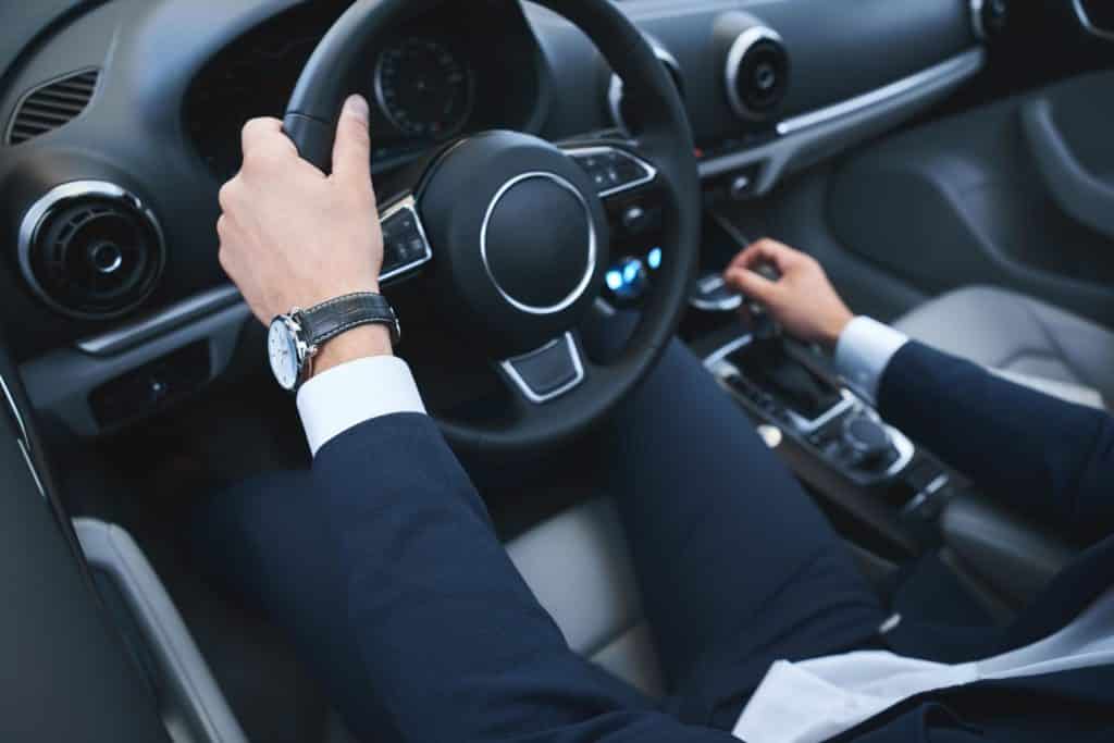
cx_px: 557
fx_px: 897
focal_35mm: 29
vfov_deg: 45.0
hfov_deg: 63.7
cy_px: 372
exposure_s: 1/250
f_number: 3.5
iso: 400
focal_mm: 29
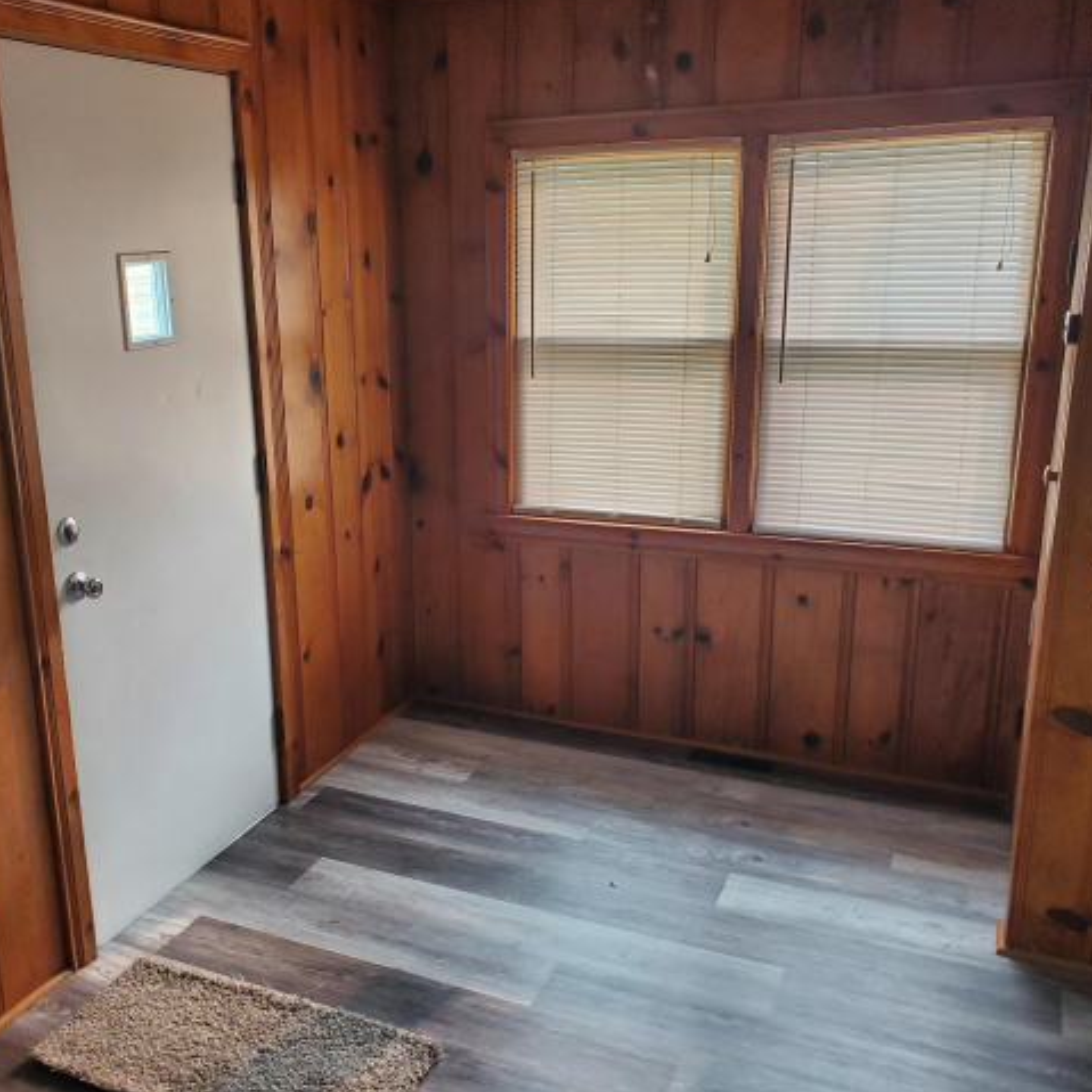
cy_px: 540
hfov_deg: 50.6
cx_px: 407
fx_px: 1142
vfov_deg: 51.1
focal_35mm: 32
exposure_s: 1/86
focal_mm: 4.3
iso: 250
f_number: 2.4
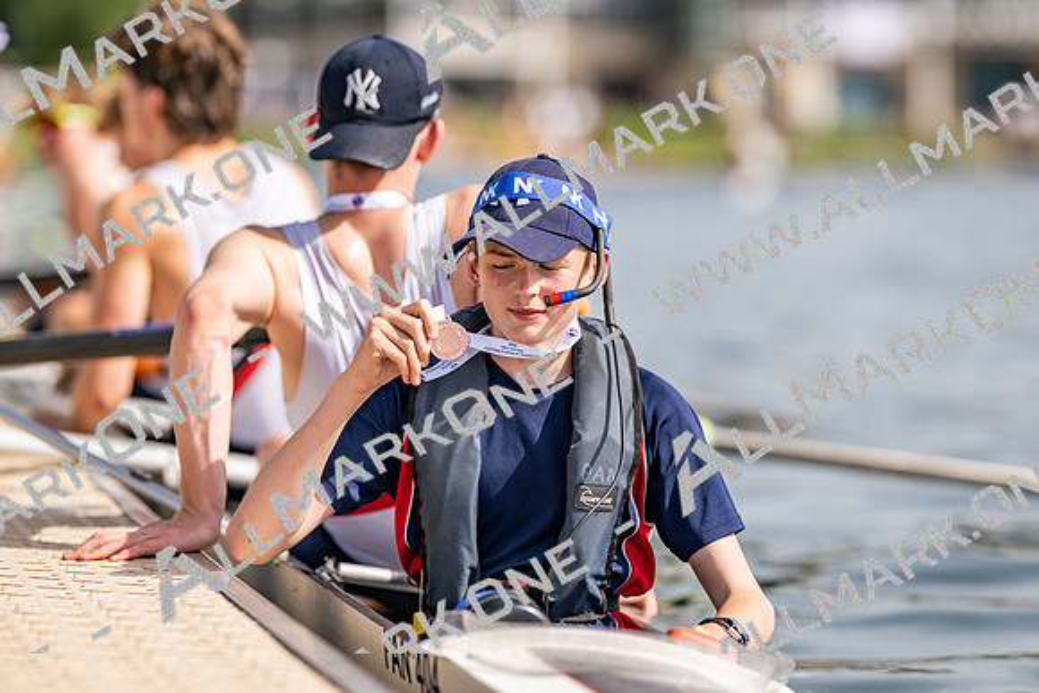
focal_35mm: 135
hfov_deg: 15.2
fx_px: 3897
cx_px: 520
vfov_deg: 10.2
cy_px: 346
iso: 64
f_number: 1.8
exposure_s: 1/4000
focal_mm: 135
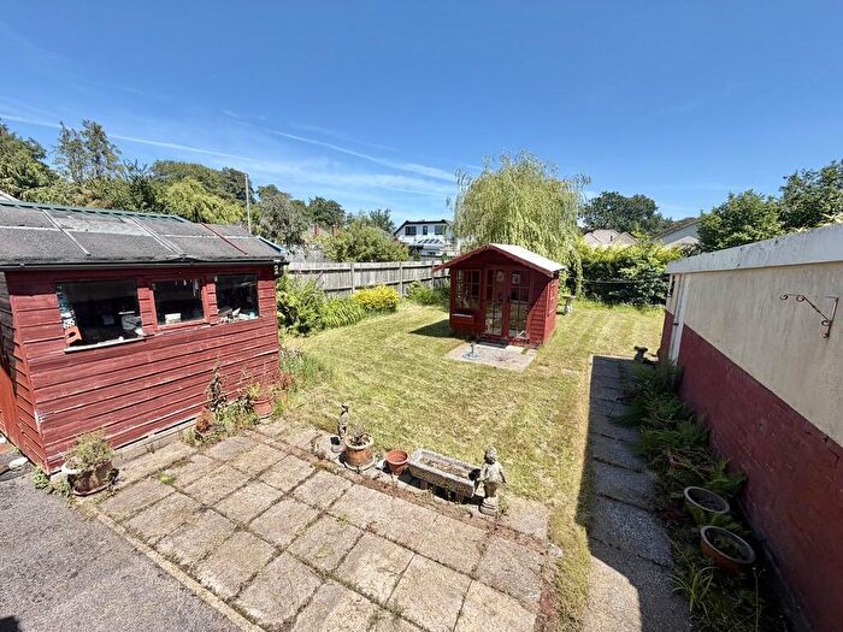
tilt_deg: -10.3
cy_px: 316
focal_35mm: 14
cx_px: 422
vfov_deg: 85.7
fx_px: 341
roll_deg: +0.3
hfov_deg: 102.1
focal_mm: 2.22
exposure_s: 1/770
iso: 25
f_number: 2.2
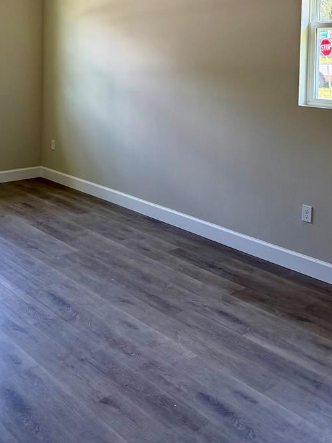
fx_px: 550
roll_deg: -0.9
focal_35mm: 43
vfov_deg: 41.5
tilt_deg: -1.6
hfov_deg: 33.2
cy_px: 74
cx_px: 103
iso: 160
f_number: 1.78
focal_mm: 6.76
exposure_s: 1/121
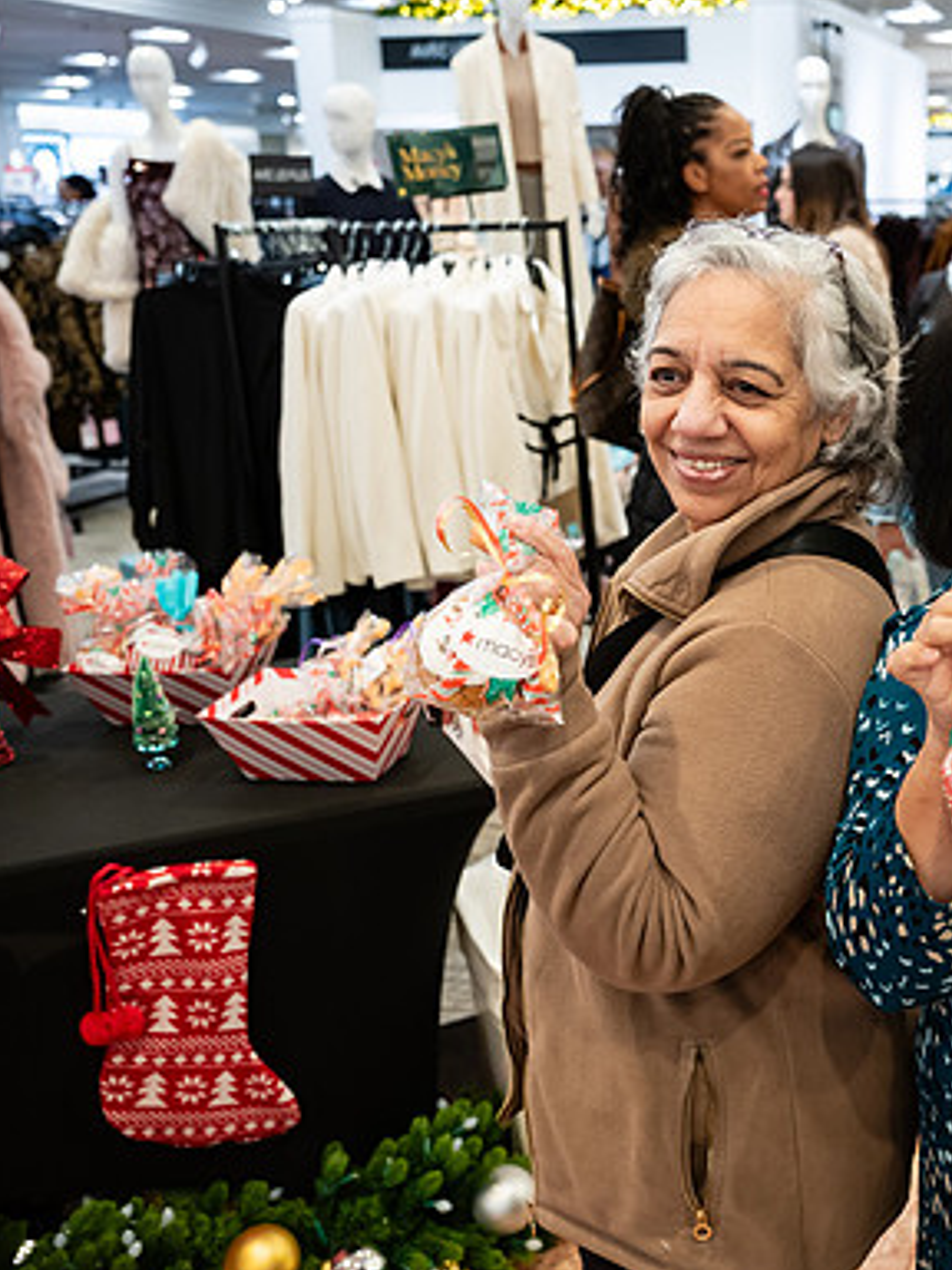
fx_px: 1467
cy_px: 637
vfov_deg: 46.8
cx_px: 836
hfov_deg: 34.2
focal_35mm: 40
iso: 1000
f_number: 3.2
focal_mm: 26
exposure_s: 1/125
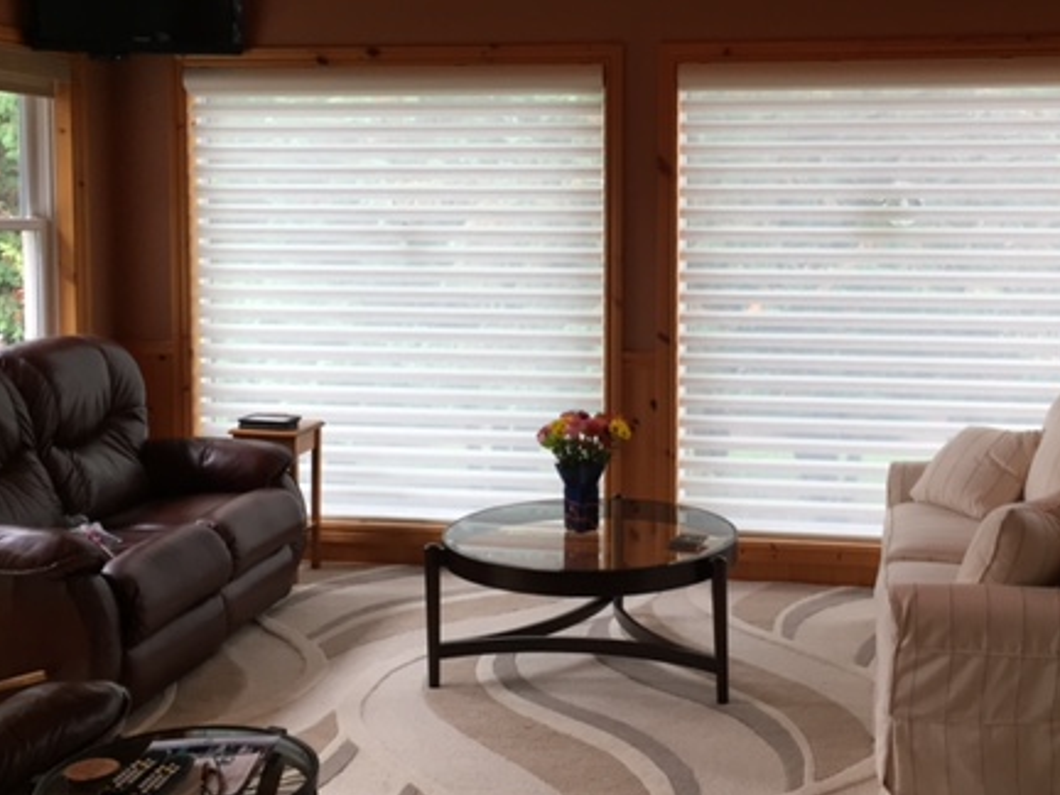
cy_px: 287
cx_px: 650
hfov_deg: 43.6
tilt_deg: -3.0
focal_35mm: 43
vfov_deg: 33.4
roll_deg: -0.1
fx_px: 1317
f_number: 2.2
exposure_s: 1/30
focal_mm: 4.15
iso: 64
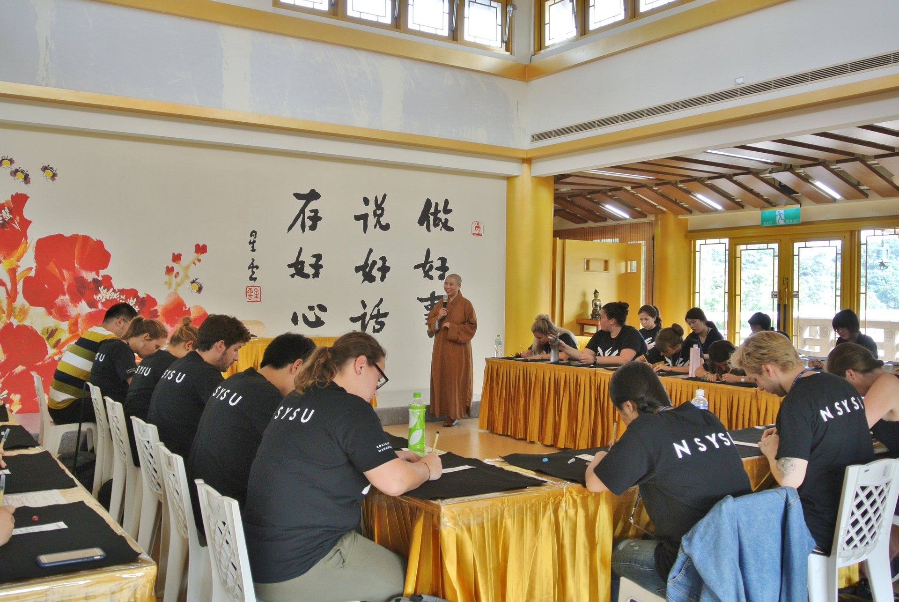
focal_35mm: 34
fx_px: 850
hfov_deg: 55.7
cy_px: 301
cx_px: 450
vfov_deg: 39.0
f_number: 3.8
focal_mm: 12.7
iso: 200
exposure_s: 1/80
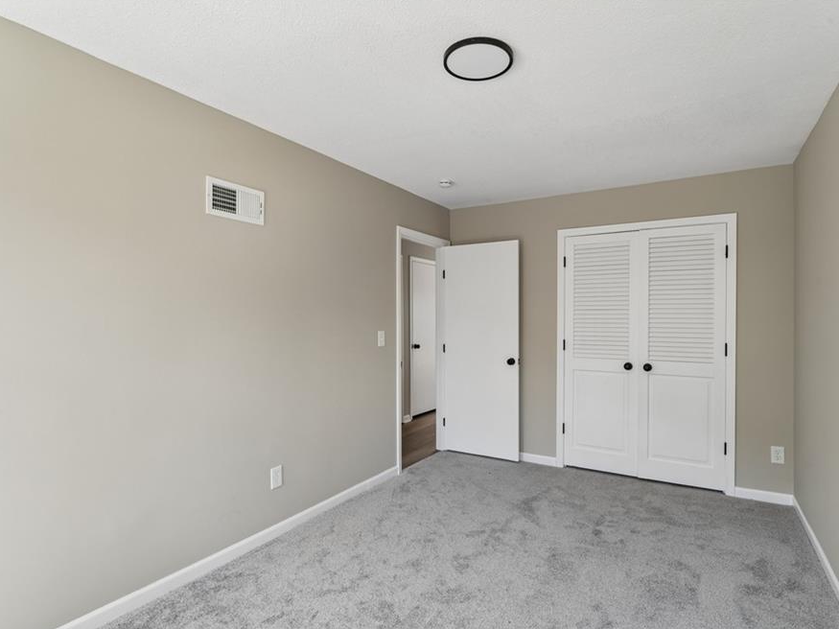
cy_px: 320
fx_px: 453
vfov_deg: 69.6
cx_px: 440
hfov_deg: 85.6
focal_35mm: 19
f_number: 13
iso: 400
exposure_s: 1/13
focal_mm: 16.6
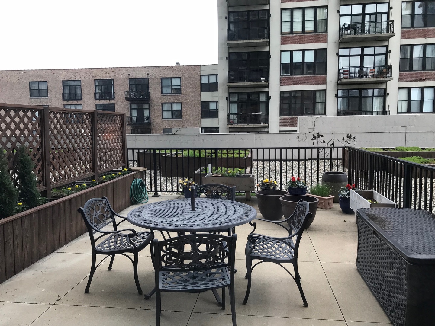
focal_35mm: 28
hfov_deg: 63.4
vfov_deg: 49.7
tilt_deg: -5.8
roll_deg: +0.6
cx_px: 218
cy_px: 163
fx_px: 352
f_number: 1.8
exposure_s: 1/120
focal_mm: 3.99
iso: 25
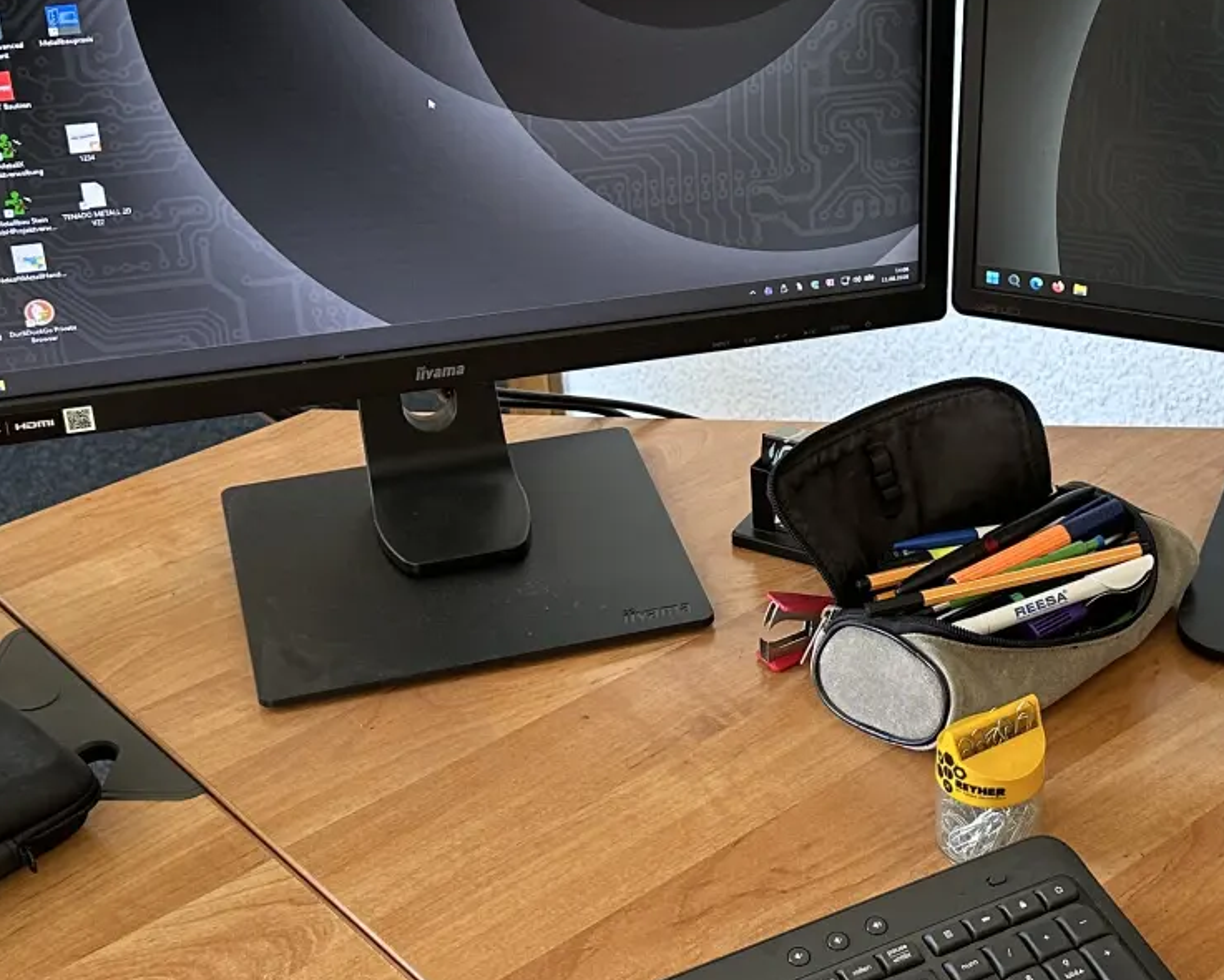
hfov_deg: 30.4
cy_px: 546
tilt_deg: -33.4
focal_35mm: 61
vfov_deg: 25.0
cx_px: 928
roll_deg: +0.6
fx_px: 2210
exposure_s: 1/121
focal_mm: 6.86
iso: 160
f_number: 1.78
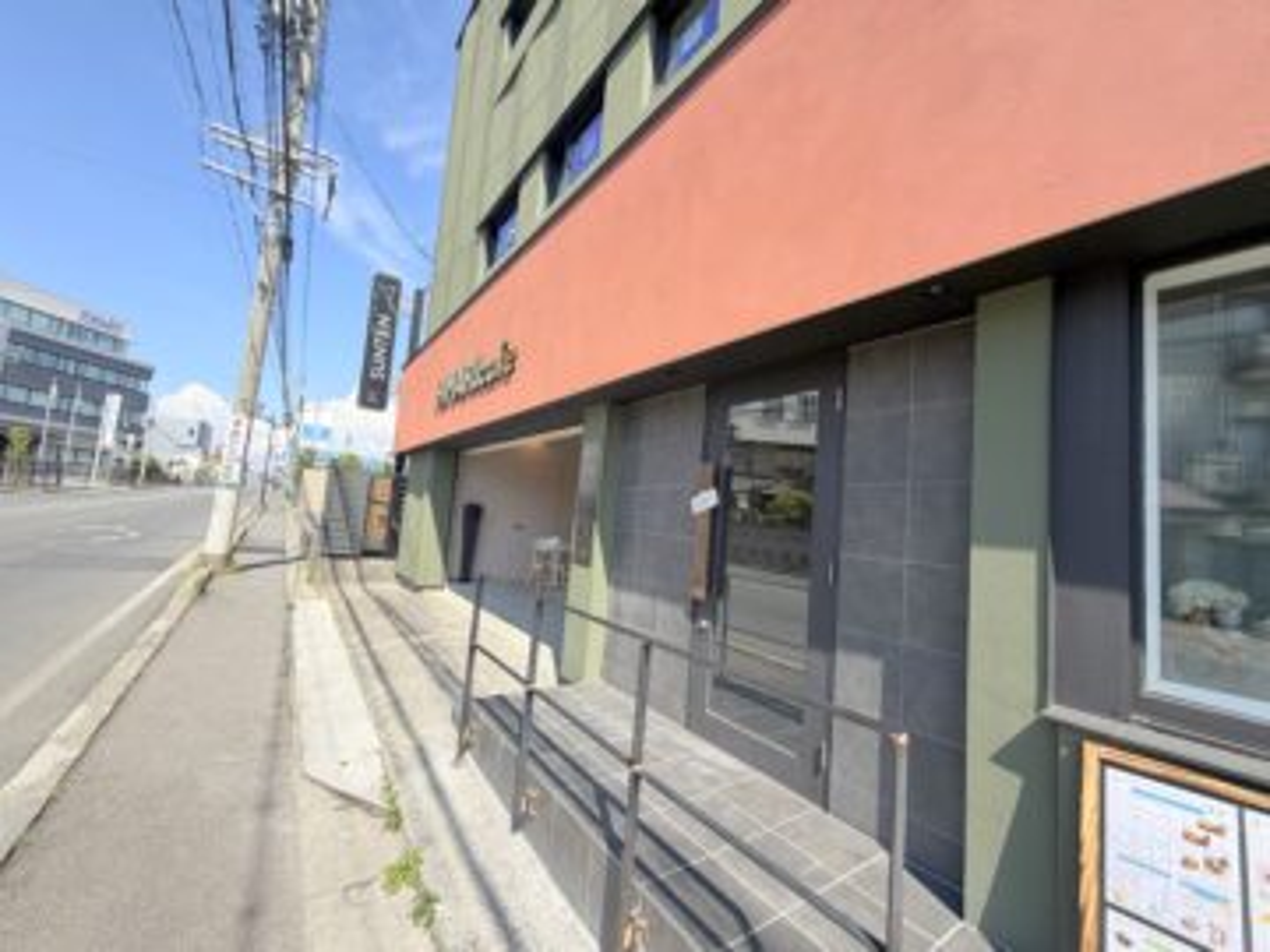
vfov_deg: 85.7
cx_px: 635
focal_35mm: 14
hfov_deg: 102.1
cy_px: 476
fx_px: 514
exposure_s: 1/770
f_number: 2.2
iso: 32
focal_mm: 2.22
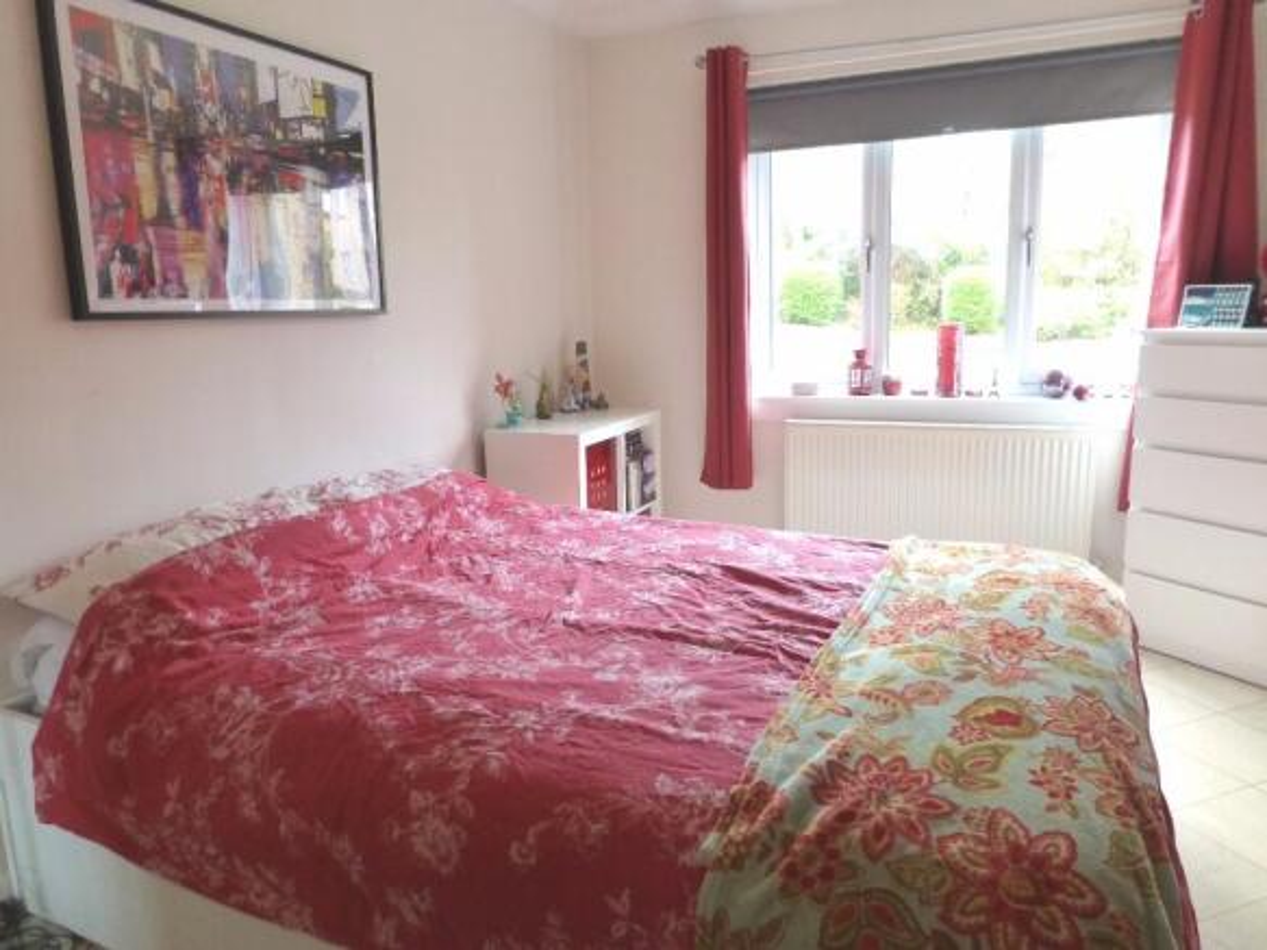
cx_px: 634
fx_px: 878
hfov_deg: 71.6
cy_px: 475
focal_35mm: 24
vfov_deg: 56.8
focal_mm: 4.3
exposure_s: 1/40
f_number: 3.3
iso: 400
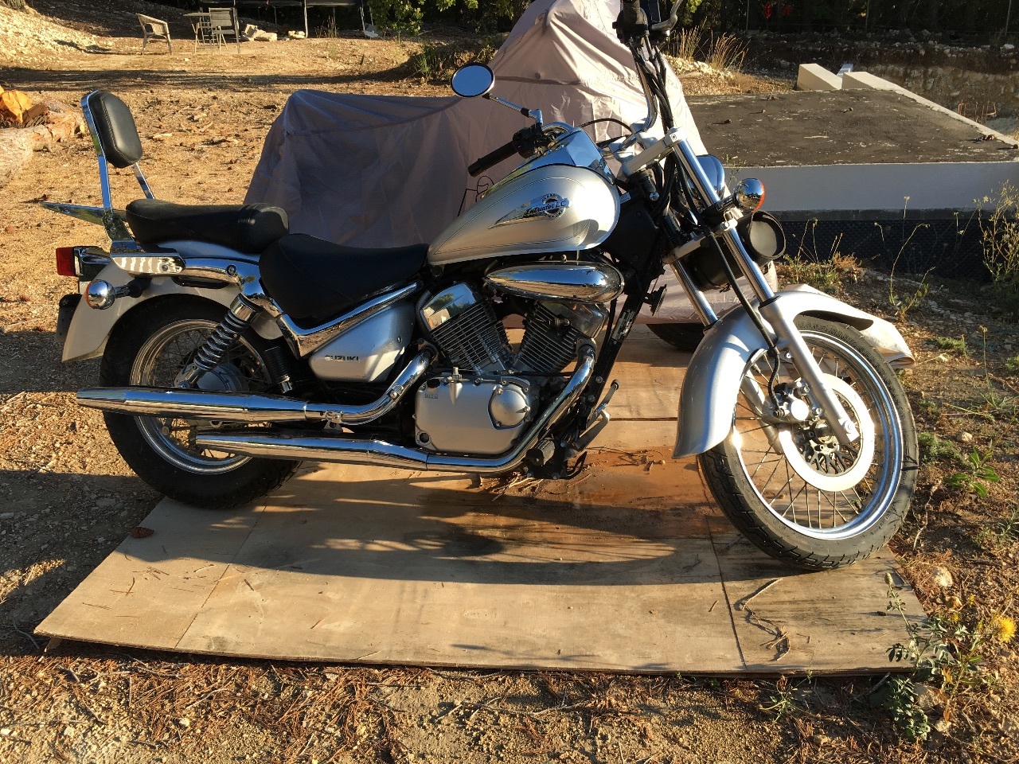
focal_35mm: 29
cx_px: 510
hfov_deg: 61.7
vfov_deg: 48.2
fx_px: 854
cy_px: 382
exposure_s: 1/484
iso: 25
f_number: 2.2
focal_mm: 4.15
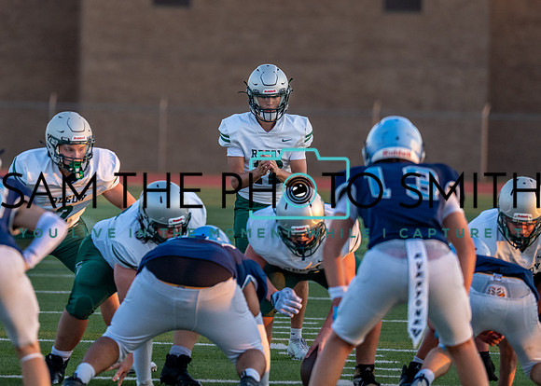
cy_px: 133
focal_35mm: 362
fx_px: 5554
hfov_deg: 5.6
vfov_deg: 4.0
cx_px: 243
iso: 800
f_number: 2.8
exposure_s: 1/2000
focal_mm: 200
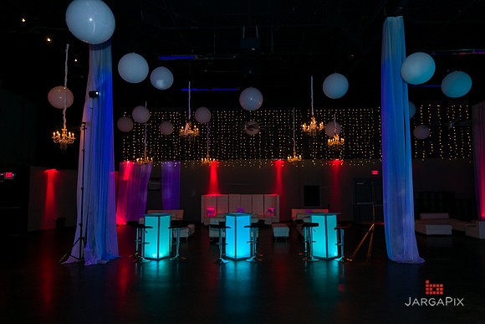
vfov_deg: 49.6
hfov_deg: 69.4
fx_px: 350
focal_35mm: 26
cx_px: 242
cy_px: 162
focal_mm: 26
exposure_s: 1/100
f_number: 4
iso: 1600
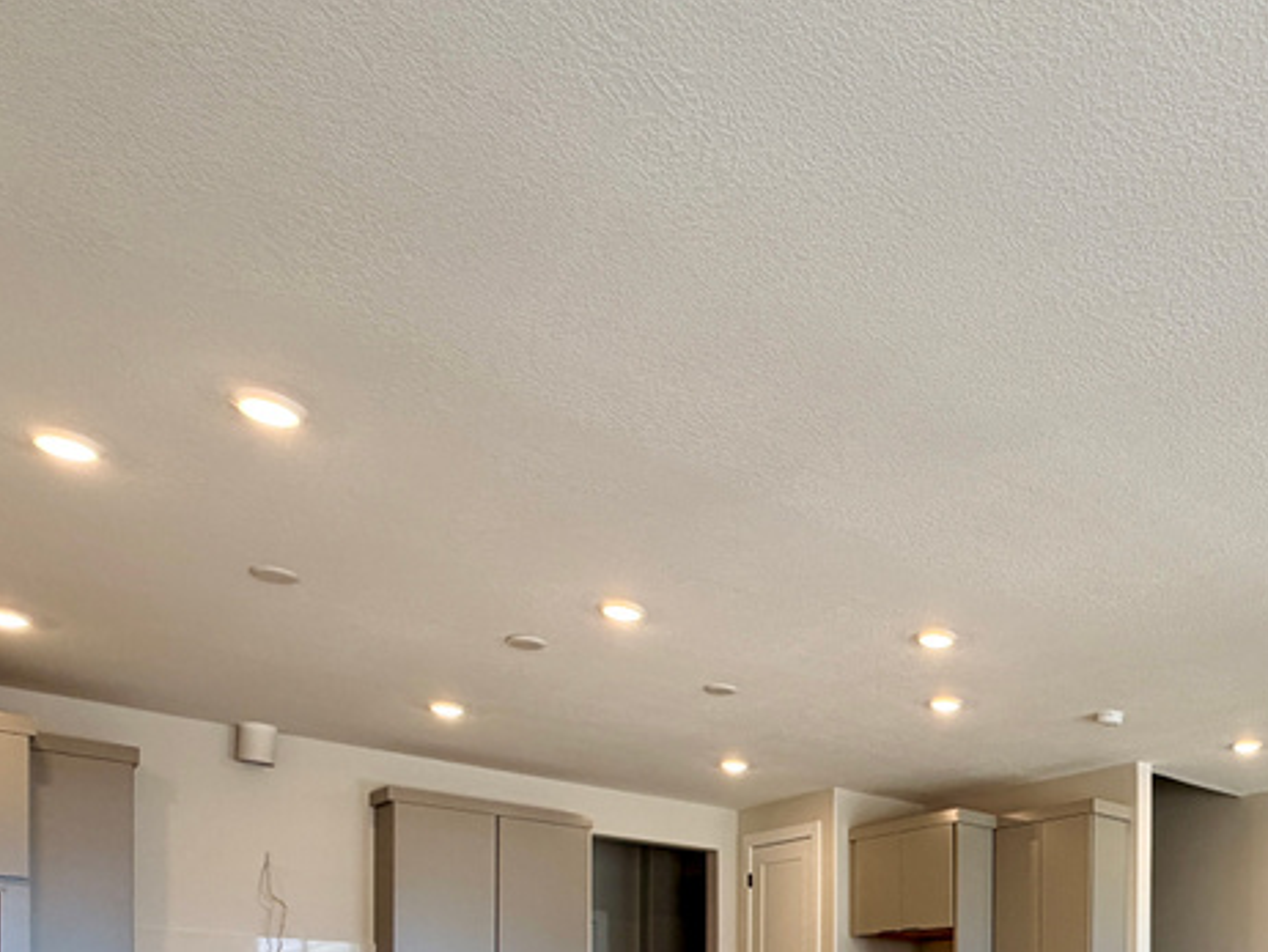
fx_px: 1136
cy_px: 1048
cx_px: 1065
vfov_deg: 37.9
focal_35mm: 31
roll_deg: -0.3
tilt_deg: -1.1
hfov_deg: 53.3
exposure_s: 1/120
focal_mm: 2.22
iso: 100
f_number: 2.2
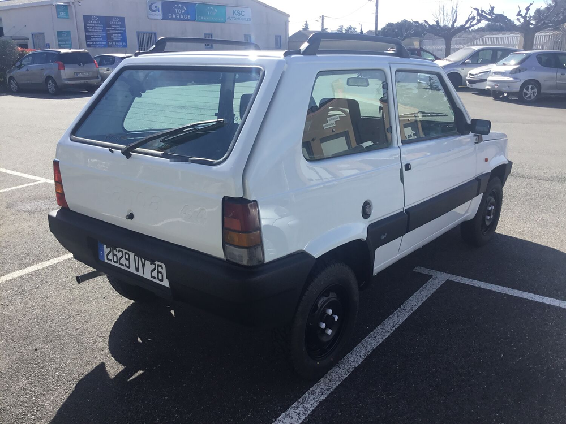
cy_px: 212
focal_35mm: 31
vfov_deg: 45.4
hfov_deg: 58.4
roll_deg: +0.2
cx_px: 283
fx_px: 507
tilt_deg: -19.9
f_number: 2.4
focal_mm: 3.3
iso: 25
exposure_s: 1/721
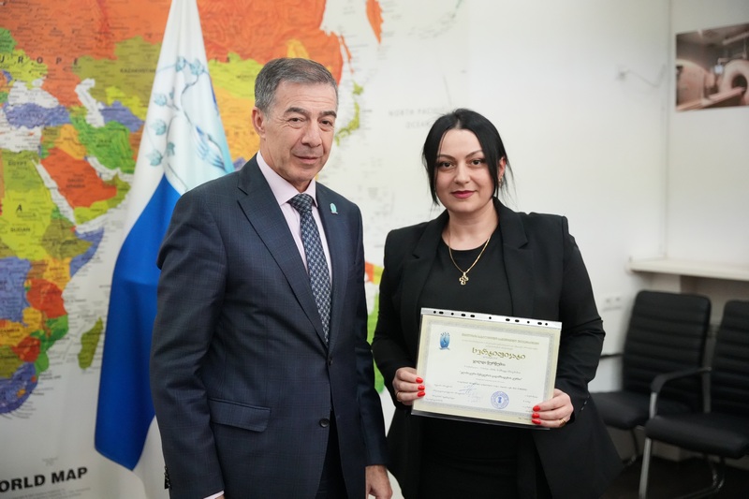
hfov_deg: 42.3
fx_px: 967
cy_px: 250
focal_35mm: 46
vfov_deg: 28.9
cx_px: 374
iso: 10000
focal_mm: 46.5
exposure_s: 1/320
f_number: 2.8
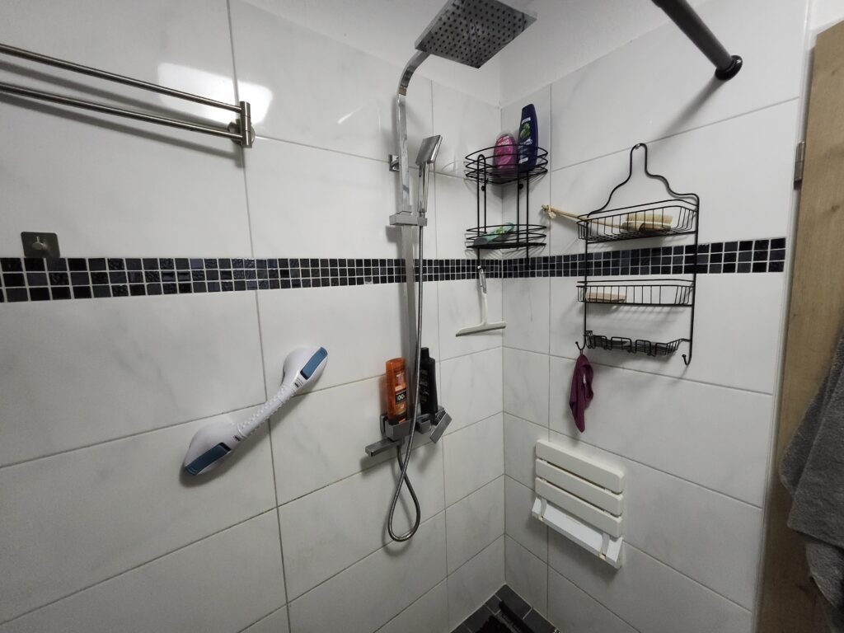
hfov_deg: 106.2
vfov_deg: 89.9
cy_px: 316
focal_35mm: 13
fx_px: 317
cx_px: 422
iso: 800
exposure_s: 1/25
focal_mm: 1.74
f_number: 2.2
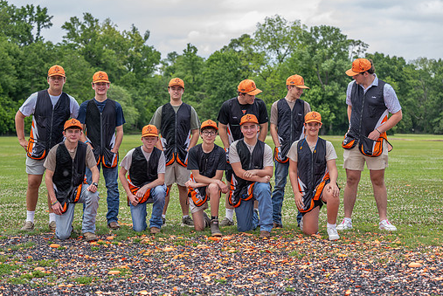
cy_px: 163
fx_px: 985
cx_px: 199
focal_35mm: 80
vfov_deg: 17.1
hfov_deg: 25.3
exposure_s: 1/200
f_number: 3.5
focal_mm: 70
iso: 32
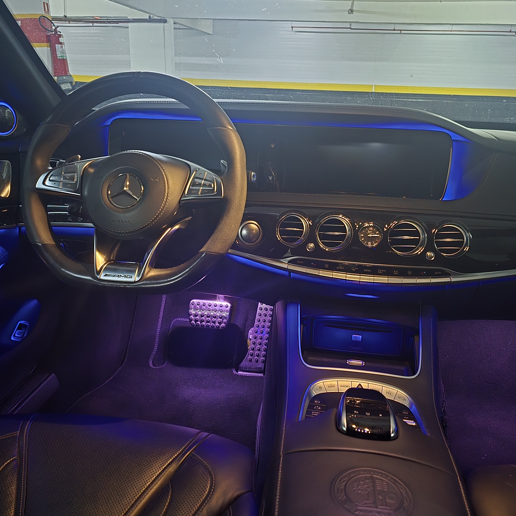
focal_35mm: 28
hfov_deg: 57.3
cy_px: 251
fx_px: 472
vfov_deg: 57.3
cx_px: 268
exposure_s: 1/24
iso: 2500
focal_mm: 6.3
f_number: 1.7
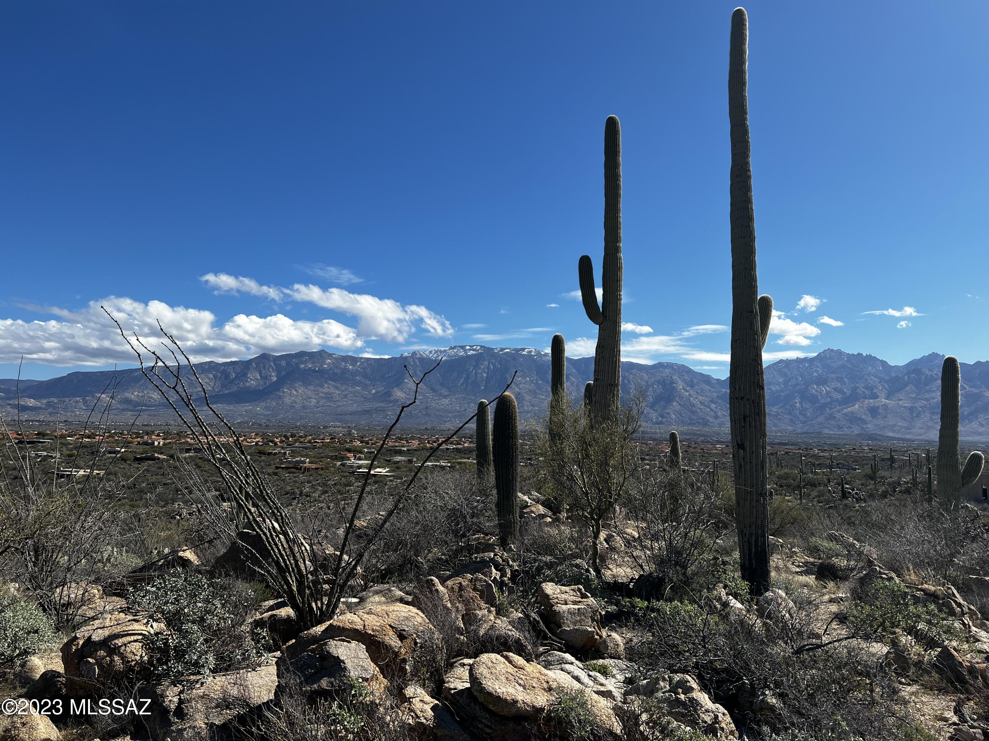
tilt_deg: +3.2
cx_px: 494
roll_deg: -0.8
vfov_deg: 53.1
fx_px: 743
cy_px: 370
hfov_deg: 67.3
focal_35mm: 26
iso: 50
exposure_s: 1/5587
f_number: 1.5
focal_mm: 5.7
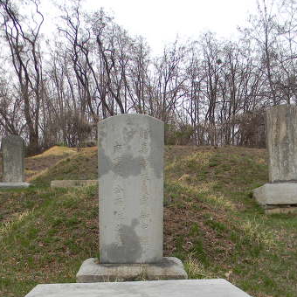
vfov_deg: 32.8
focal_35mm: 51
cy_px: 221
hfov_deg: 33.4
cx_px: 131
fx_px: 495
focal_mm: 5
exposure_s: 1/29
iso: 80
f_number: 3.5
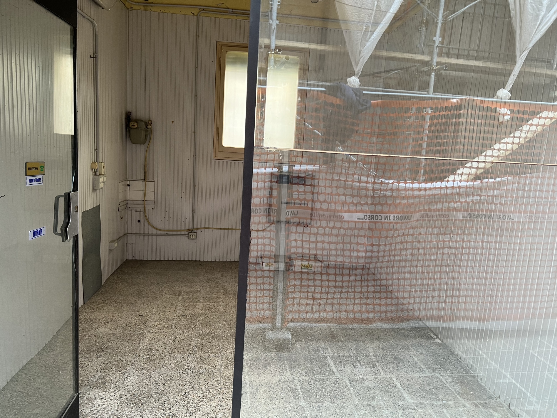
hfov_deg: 67.3
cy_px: 209
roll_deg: -3.4
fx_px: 418
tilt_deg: -10.4
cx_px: 278
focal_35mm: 26
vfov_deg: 53.1
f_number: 1.5
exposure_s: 1/60
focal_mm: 5.7
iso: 125
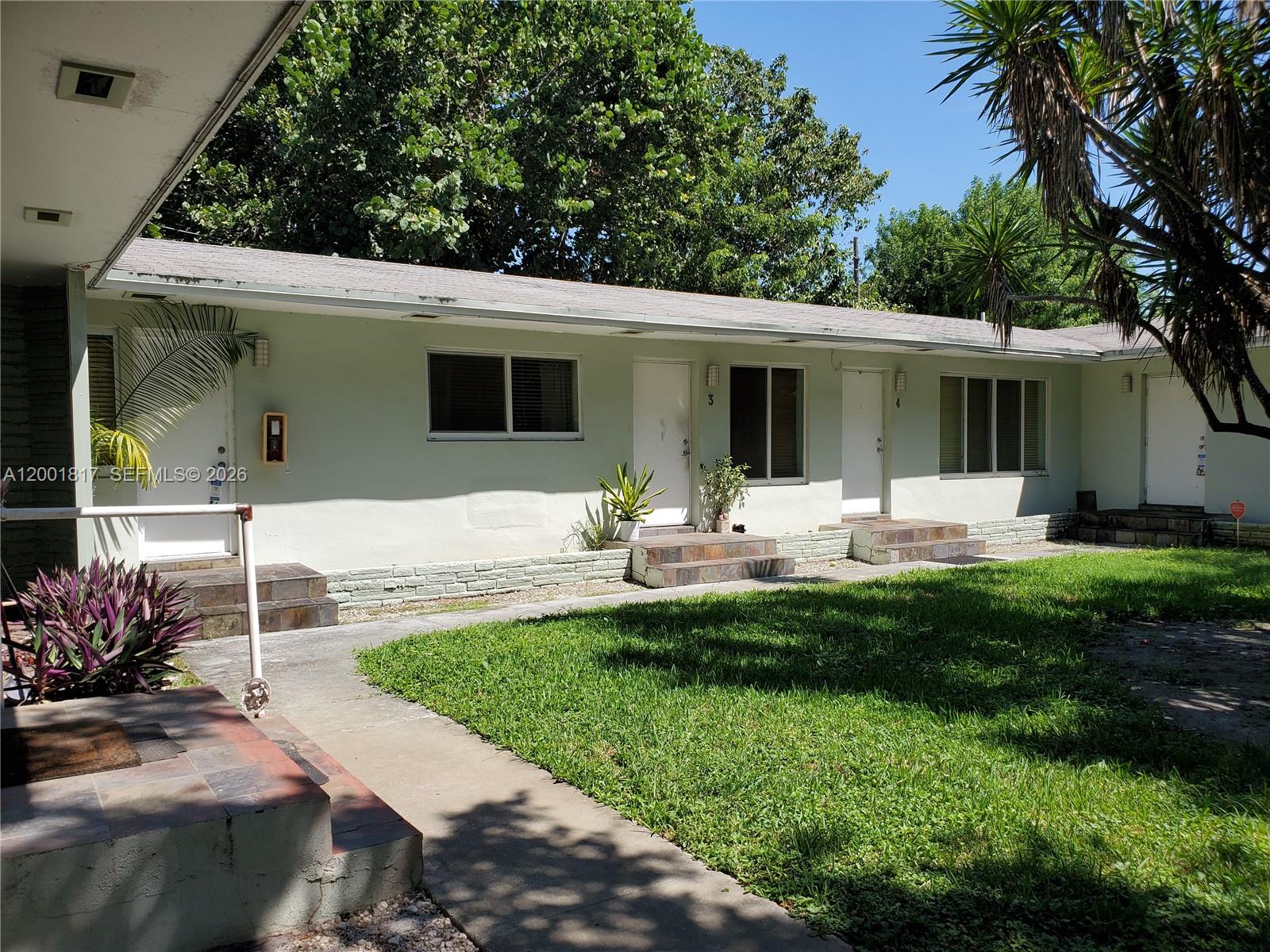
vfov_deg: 53.1
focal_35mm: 26
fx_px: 954
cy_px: 476
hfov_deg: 67.3
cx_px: 635
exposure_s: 1/1402
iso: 50
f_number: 2.4
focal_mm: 4.3
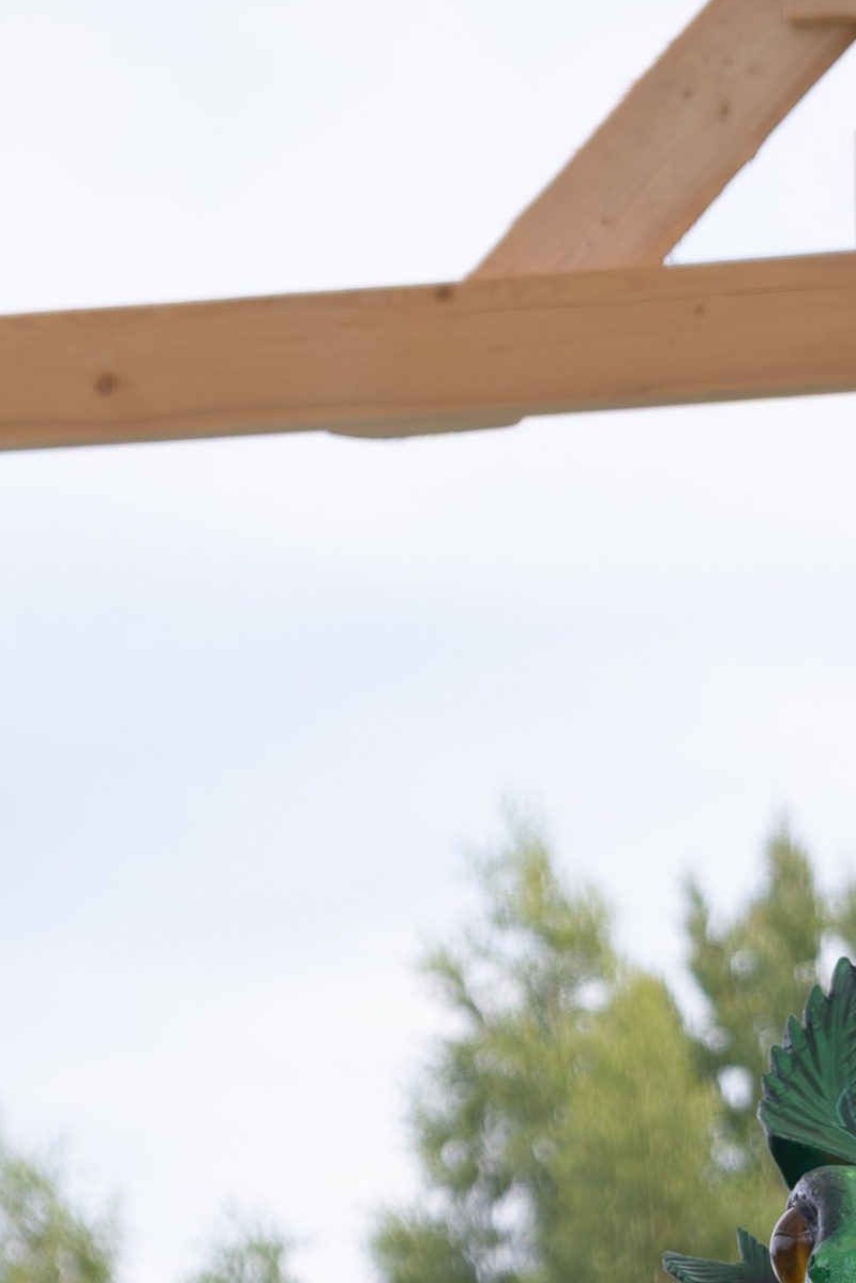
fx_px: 9484
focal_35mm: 266
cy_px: 1951
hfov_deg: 5.2
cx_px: 822
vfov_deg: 7.6
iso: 160
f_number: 2.8
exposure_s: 1/1000
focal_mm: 55
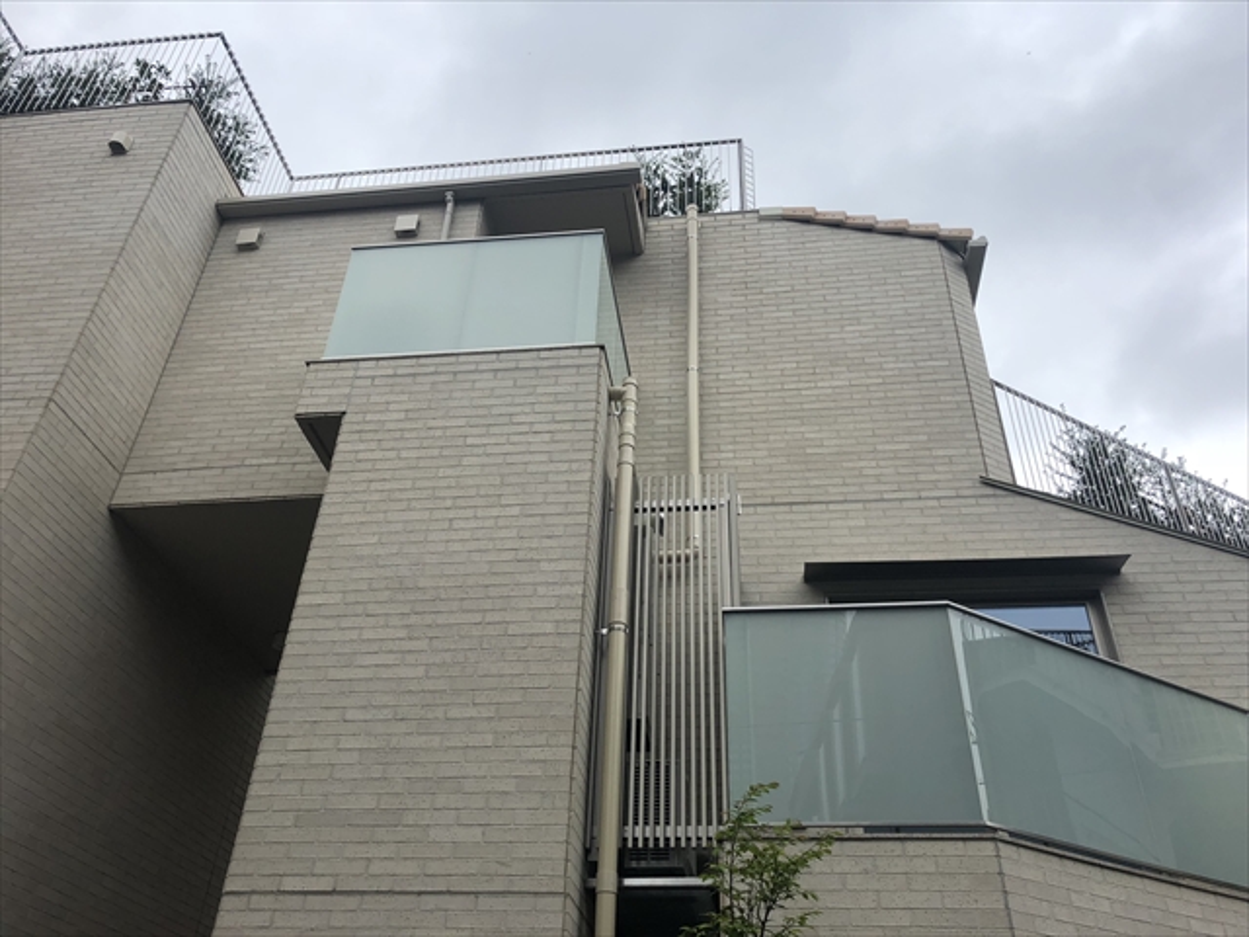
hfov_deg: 63.4
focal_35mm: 28
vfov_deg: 49.7
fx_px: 1010
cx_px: 624
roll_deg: -1.7
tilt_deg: +38.1
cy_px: 468
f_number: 1.8
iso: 20
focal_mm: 3.99
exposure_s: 1/666
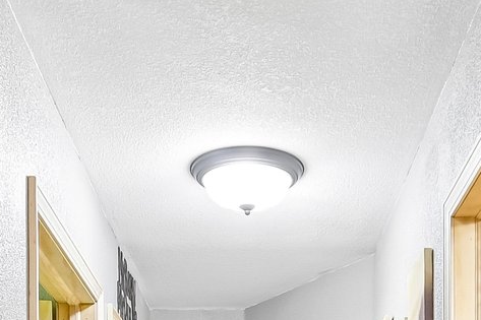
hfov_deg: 31.0
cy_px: 522
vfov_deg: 17.9
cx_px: 237
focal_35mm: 65
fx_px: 868
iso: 400
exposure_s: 1/13
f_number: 6.3
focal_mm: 10
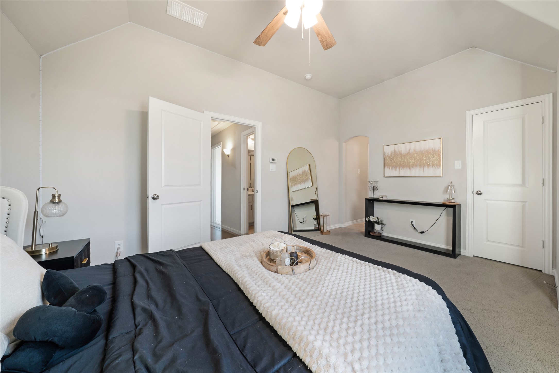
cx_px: 280
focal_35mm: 12
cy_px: 186
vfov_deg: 90.0
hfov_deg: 112.6
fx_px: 186
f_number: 9
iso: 500
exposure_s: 1/5
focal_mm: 12
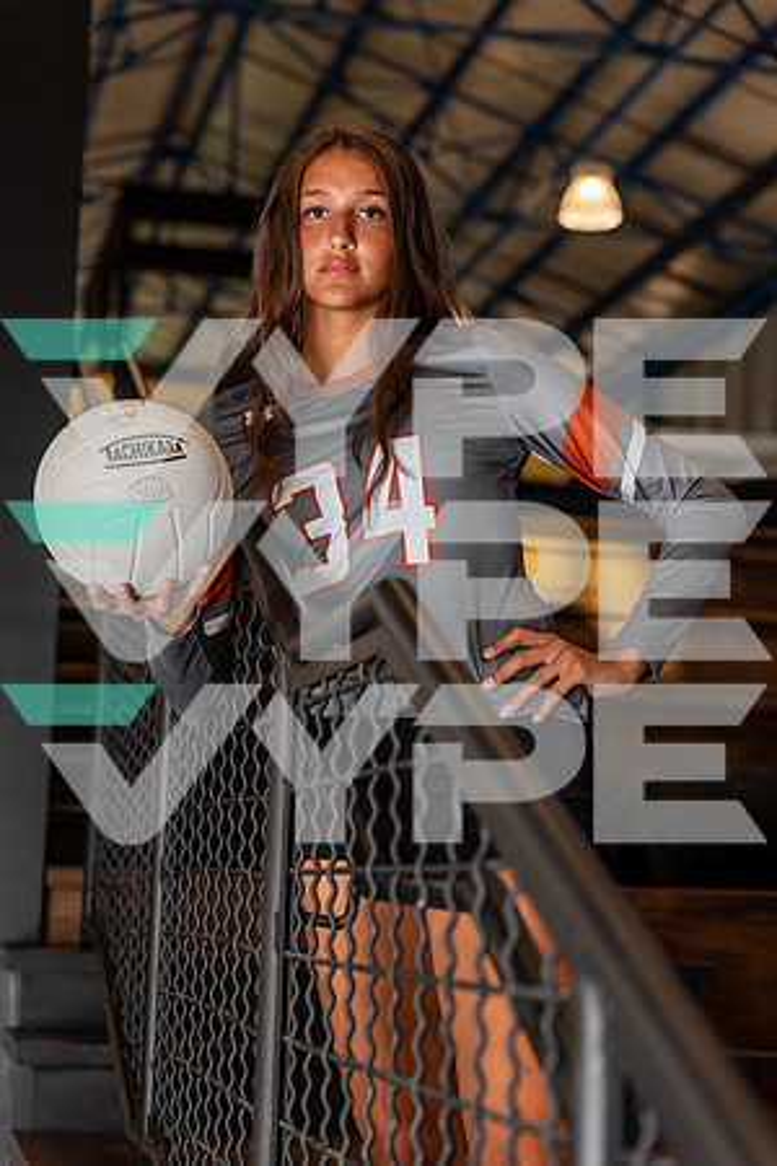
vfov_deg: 28.8
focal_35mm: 70
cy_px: 583
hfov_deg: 19.5
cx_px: 388
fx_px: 2266
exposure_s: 1/100
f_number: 3.5
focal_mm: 70
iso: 100
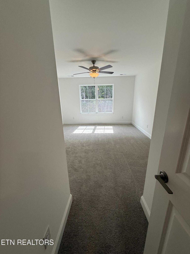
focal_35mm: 14
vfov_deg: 102.1
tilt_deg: -14.0
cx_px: 95
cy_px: 127
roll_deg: +0.0
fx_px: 102
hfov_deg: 85.7
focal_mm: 2.22
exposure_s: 1/173
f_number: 2.2
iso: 64
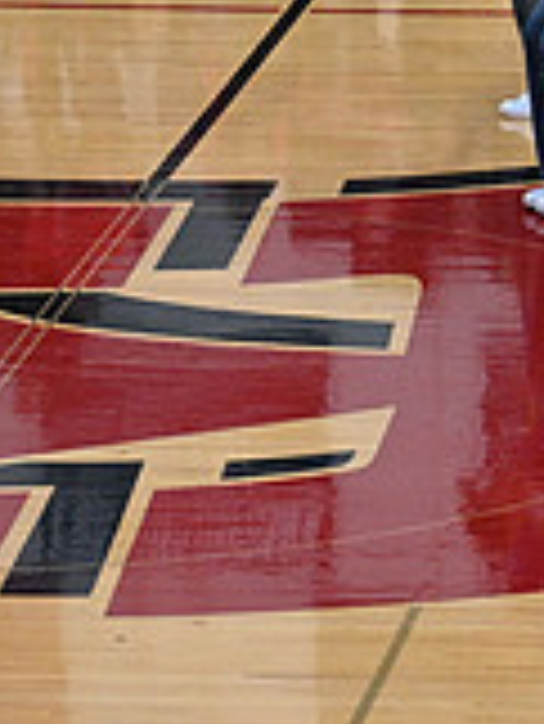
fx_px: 7387
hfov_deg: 4.1
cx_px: 1281
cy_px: -119
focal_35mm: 353
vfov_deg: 5.6
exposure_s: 1/400
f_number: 4
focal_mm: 102
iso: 4000
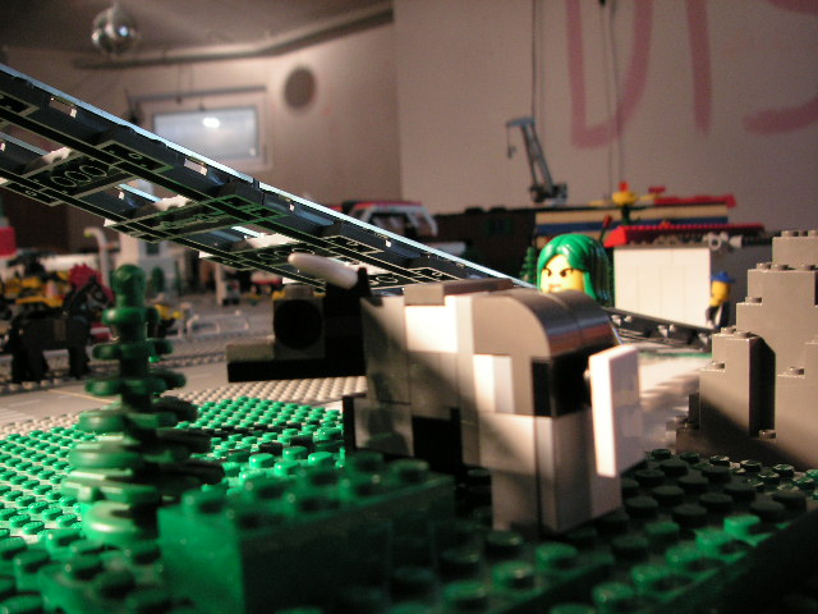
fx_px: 898
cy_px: 307
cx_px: 409
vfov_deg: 37.7
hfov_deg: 49.0
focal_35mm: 38
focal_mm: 6.3
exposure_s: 1/45
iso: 80
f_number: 3.3
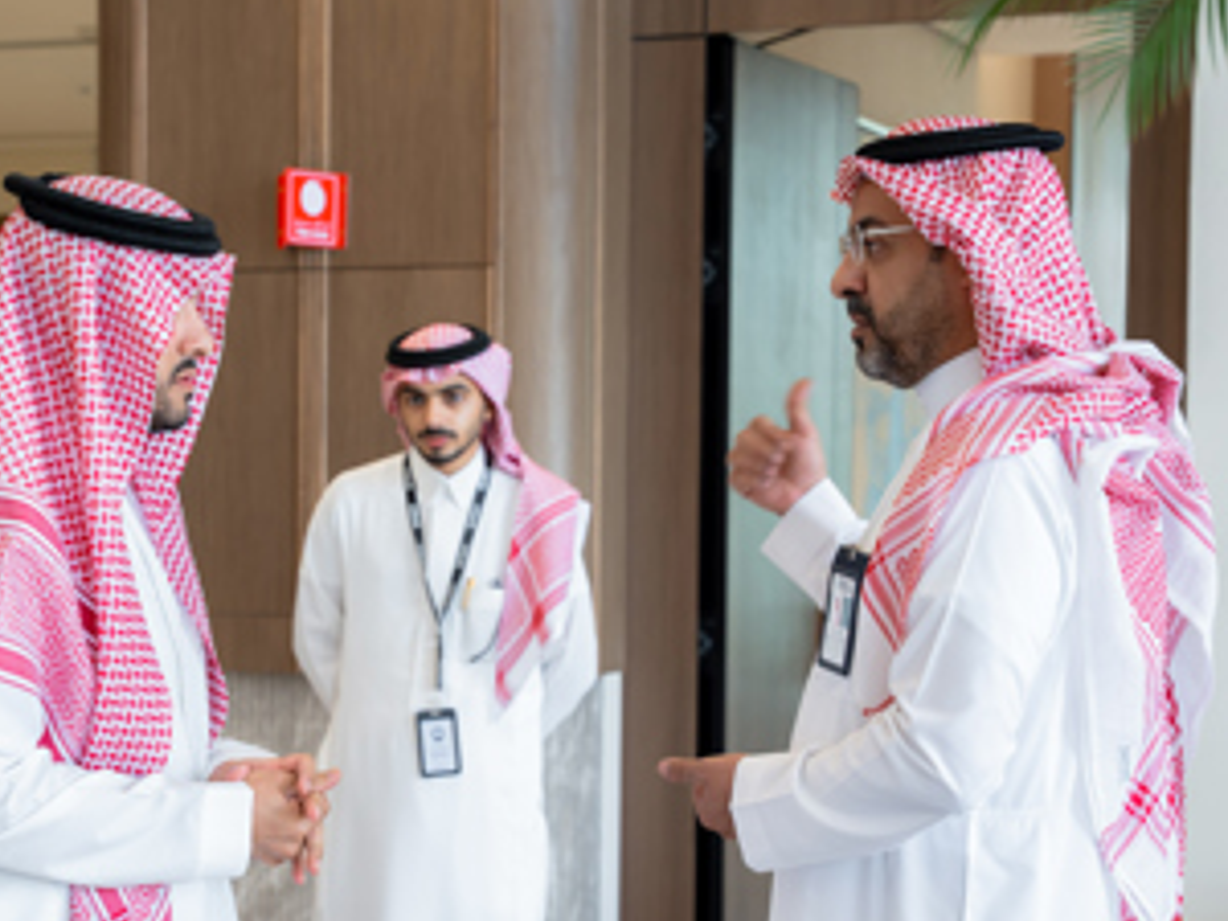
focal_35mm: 85
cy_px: 561
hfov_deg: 22.9
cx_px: 479
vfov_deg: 17.3
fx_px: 3026
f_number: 5
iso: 640
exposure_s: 1/60
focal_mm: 59.2
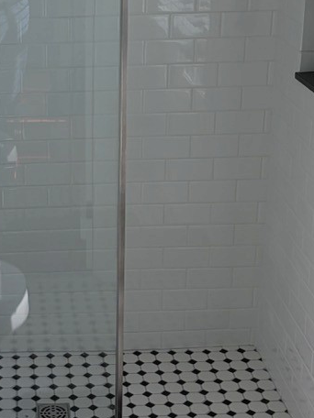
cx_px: 31
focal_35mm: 73
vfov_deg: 26.6
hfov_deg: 19.8
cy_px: 158
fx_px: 883
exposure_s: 1/511
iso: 50
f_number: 1.6
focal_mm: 5.96
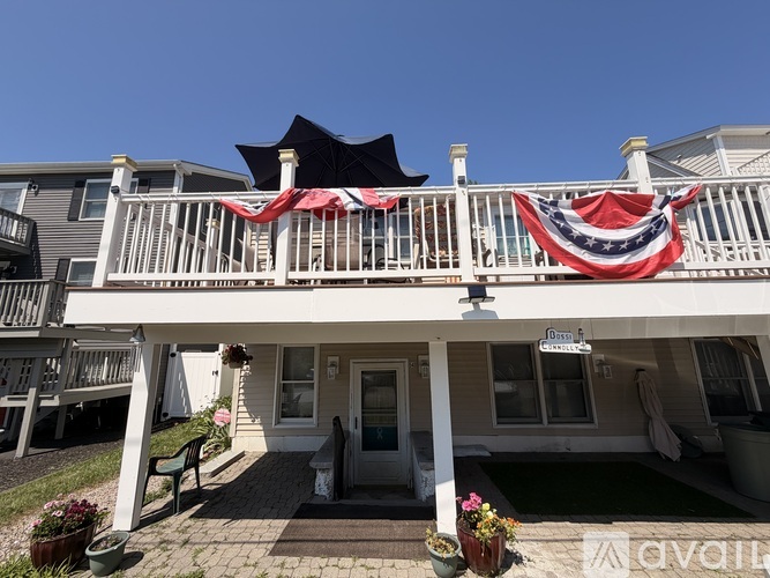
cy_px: 289
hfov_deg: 102.1
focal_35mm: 14
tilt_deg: +11.3
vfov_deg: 85.7
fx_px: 311
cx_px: 385
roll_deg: +0.3
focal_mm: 2.22
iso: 20
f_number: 2.2
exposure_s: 1/1050
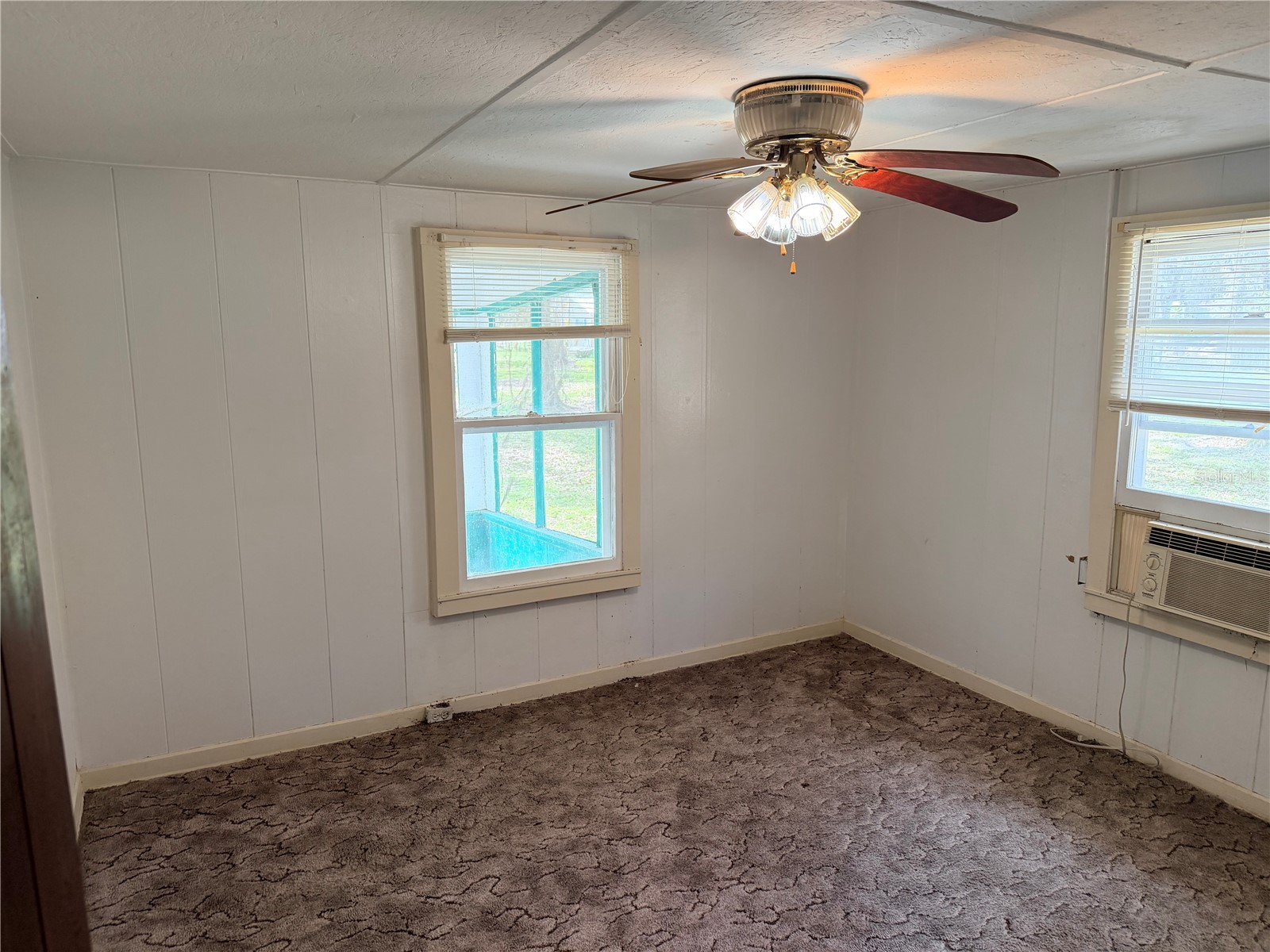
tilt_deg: -9.2
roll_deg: +1.4
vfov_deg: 56.8
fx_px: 881
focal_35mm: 24
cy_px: 476
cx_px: 635
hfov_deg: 71.6
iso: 200
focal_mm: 6.76
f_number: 1.78
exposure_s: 1/183
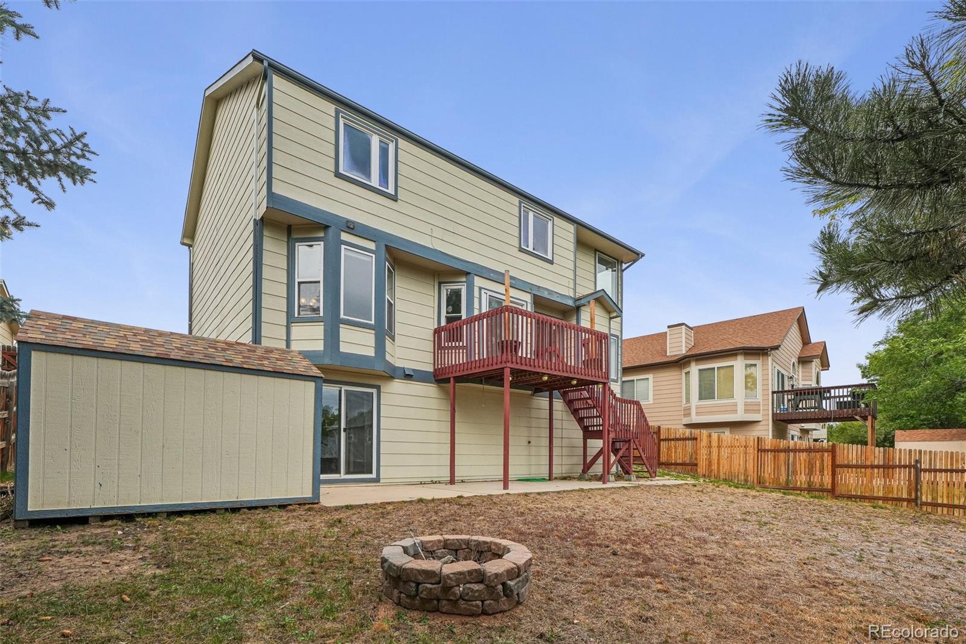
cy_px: 322
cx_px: 483
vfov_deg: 77.3
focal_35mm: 15
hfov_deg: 100.4
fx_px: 402
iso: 320
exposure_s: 1/500
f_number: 9
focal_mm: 10
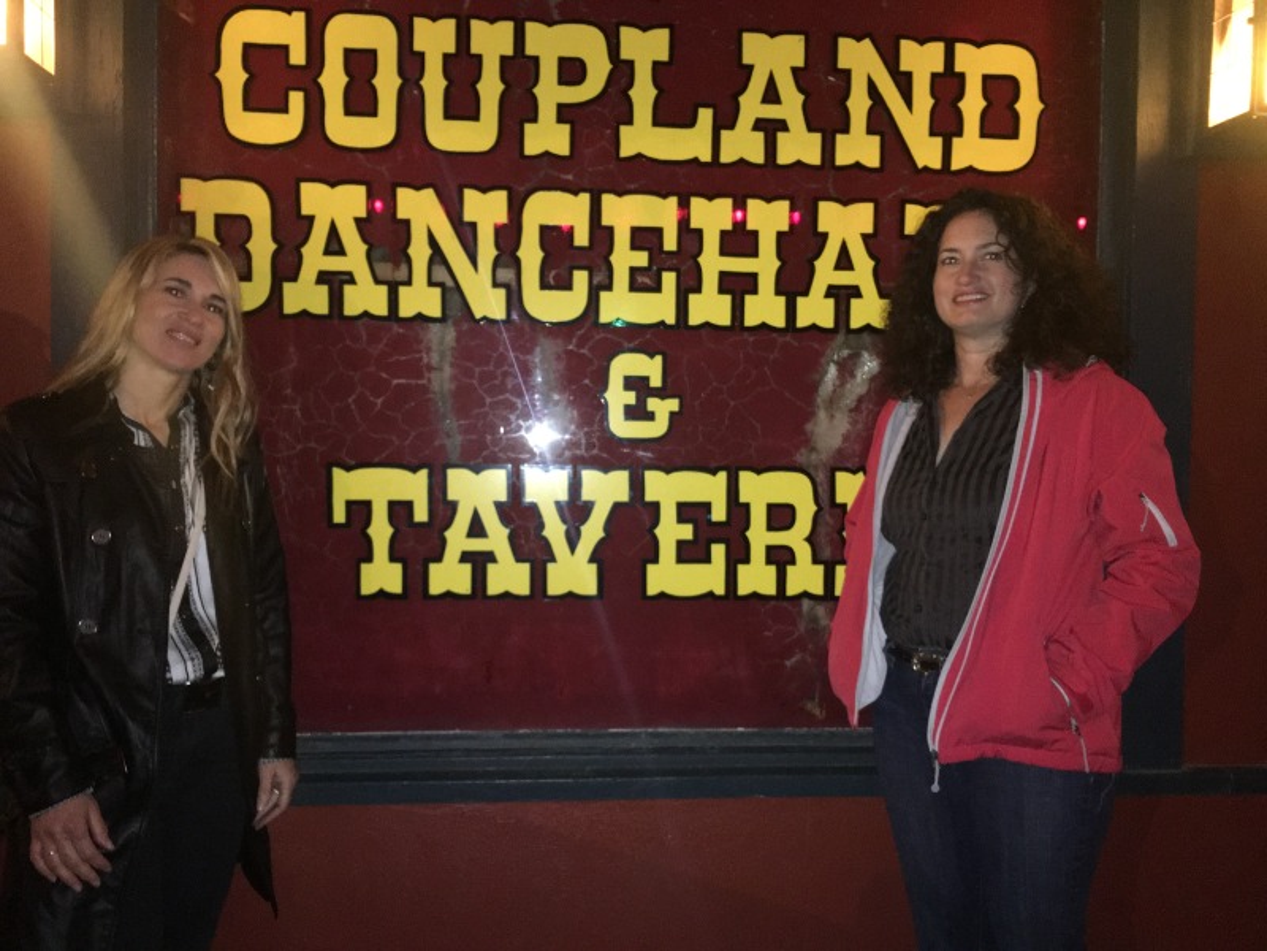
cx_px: 634
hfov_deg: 61.7
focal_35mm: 29
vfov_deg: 48.2
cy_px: 476
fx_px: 1061
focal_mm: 4.15
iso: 250
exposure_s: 1/16
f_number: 2.2
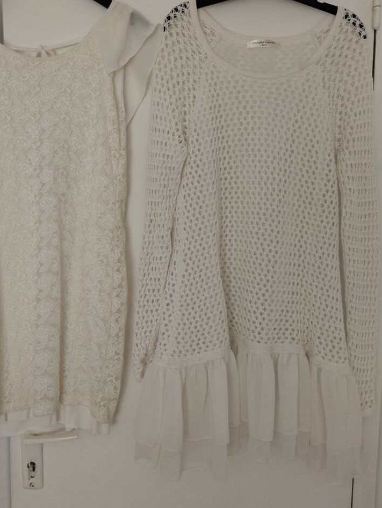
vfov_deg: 48.8
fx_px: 559
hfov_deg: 37.6
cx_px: 154
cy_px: 217
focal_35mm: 38
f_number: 1.79
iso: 170
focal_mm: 4.74
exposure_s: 1/100
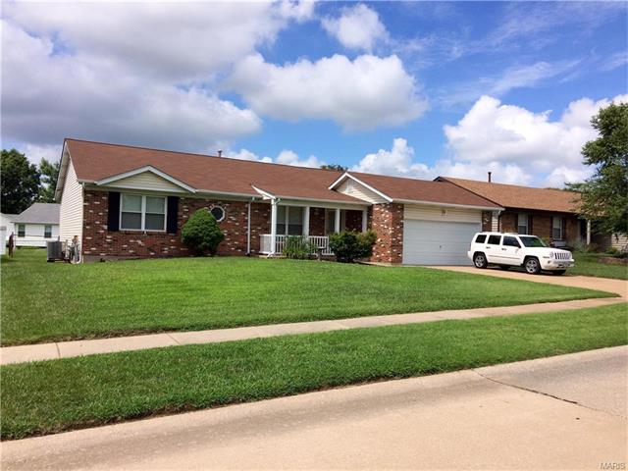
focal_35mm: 29
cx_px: 314
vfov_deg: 48.2
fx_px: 526
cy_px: 236
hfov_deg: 61.7
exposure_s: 1/2053
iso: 32
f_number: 2.2
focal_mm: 4.15
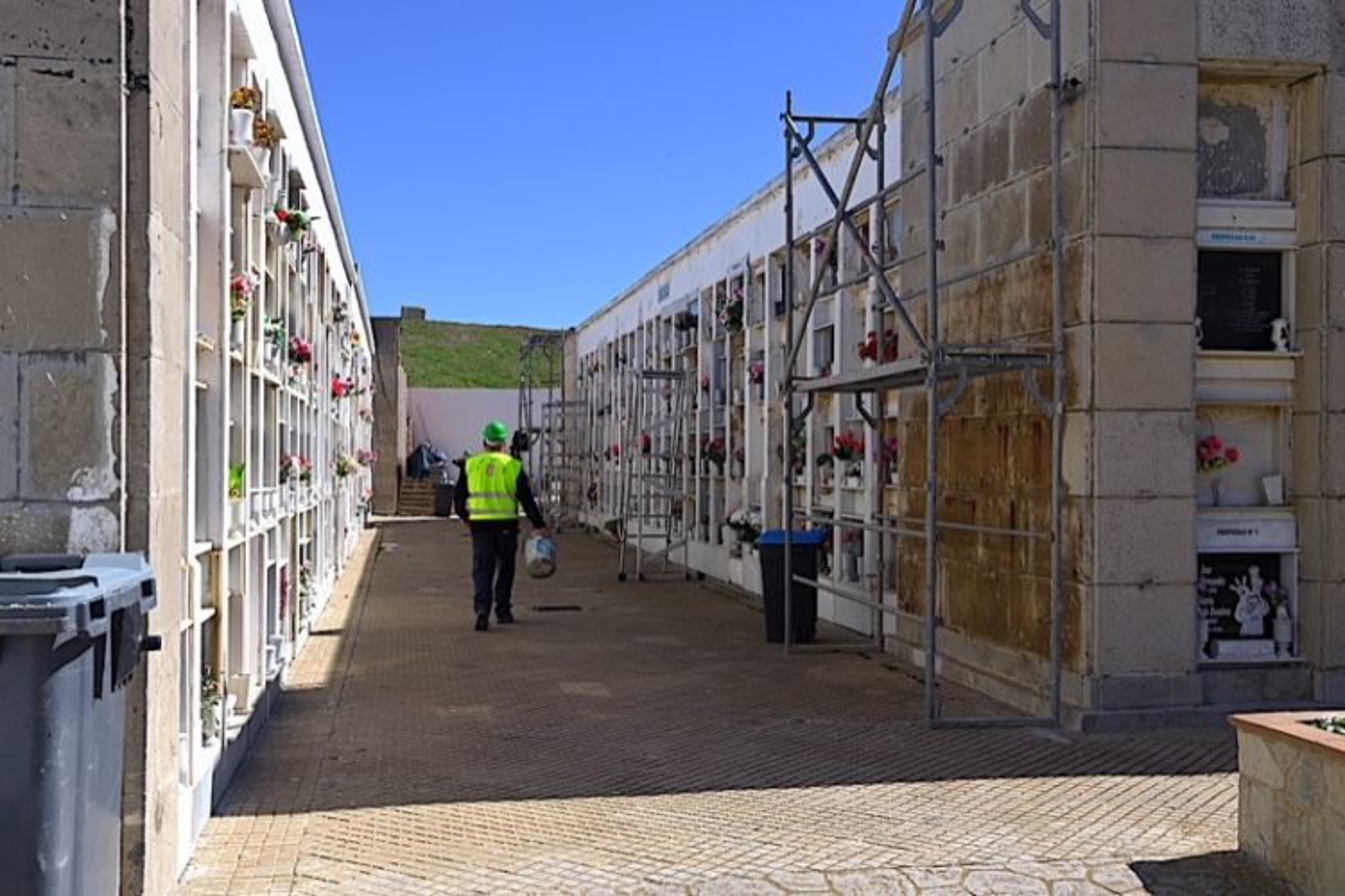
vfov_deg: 35.1
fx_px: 1420
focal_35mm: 38
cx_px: 672
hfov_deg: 50.7
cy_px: 448
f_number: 10
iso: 160
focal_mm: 38
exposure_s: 1/400
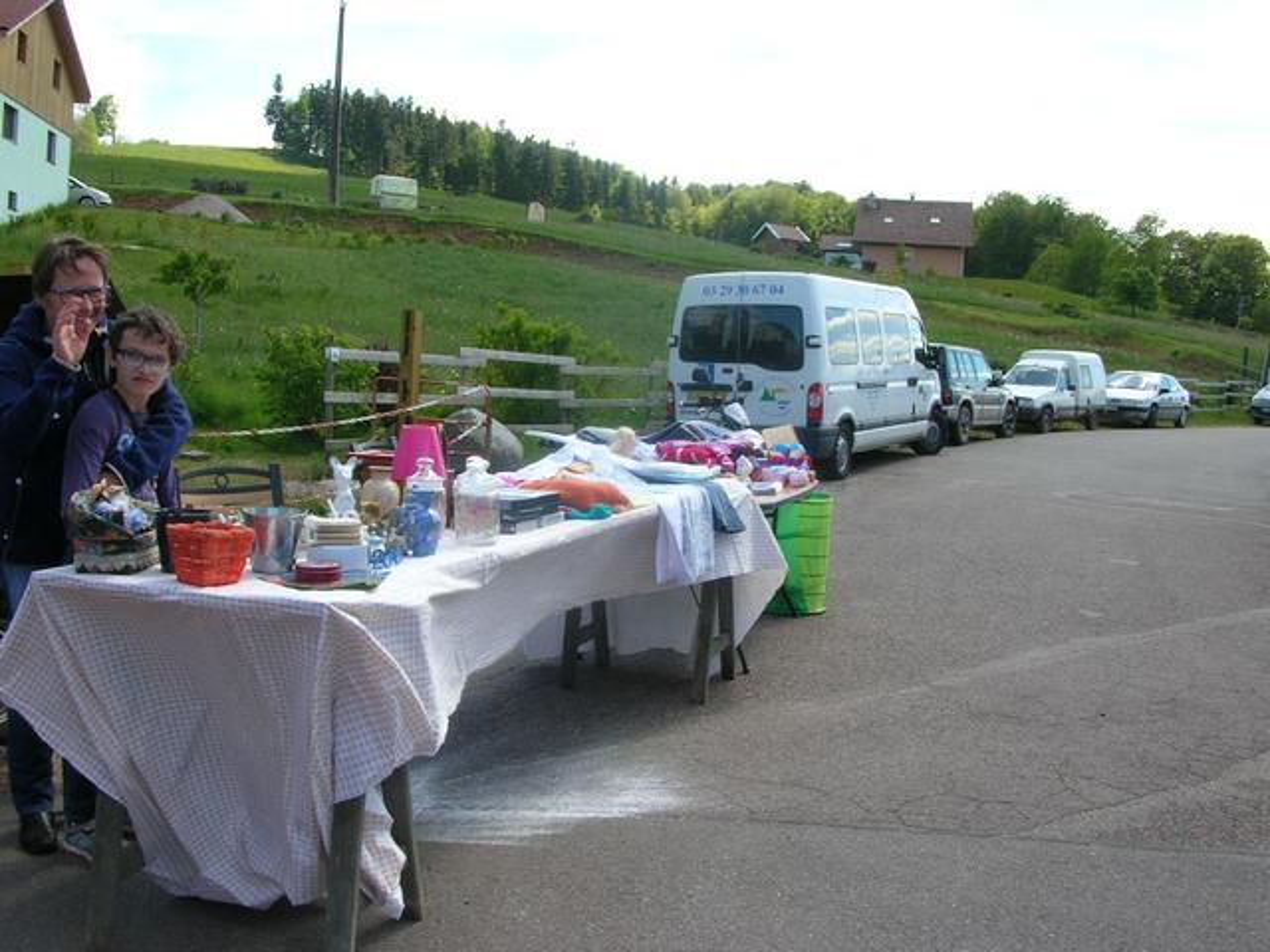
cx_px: 635
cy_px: 476
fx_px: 1284
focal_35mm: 35
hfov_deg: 52.6
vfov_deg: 40.7
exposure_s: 1/130
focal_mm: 5.8
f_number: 5.6
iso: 50
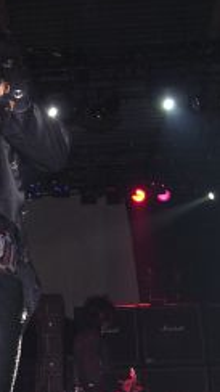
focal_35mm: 68
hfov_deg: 17.2
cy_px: 223
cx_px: -19
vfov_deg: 31.0
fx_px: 706
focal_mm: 5.8
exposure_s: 1/60.1
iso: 248
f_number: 2.8
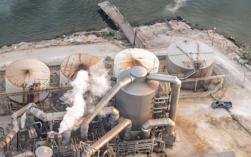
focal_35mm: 101
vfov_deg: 12.9
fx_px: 691
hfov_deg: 19.8
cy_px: 133
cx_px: -15
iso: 800
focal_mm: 38
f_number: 5
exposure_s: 1/1250
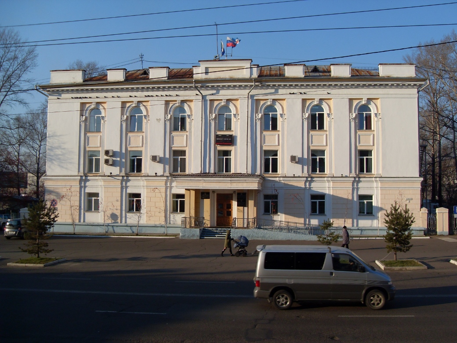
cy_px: 172
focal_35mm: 37
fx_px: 488
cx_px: 228
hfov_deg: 50.1
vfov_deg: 38.7
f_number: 7
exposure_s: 1/250
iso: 80
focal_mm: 6.3
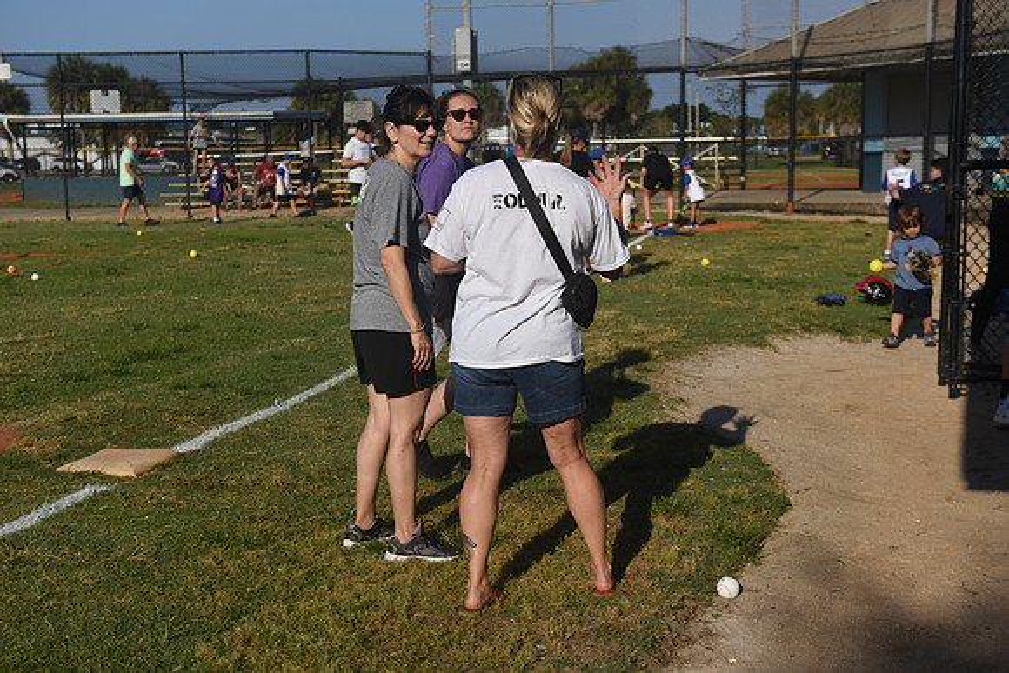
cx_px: 504
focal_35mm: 50
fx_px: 1402
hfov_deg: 39.6
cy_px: 336
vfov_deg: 27.0
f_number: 5
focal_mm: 50
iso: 125
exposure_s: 1/1600
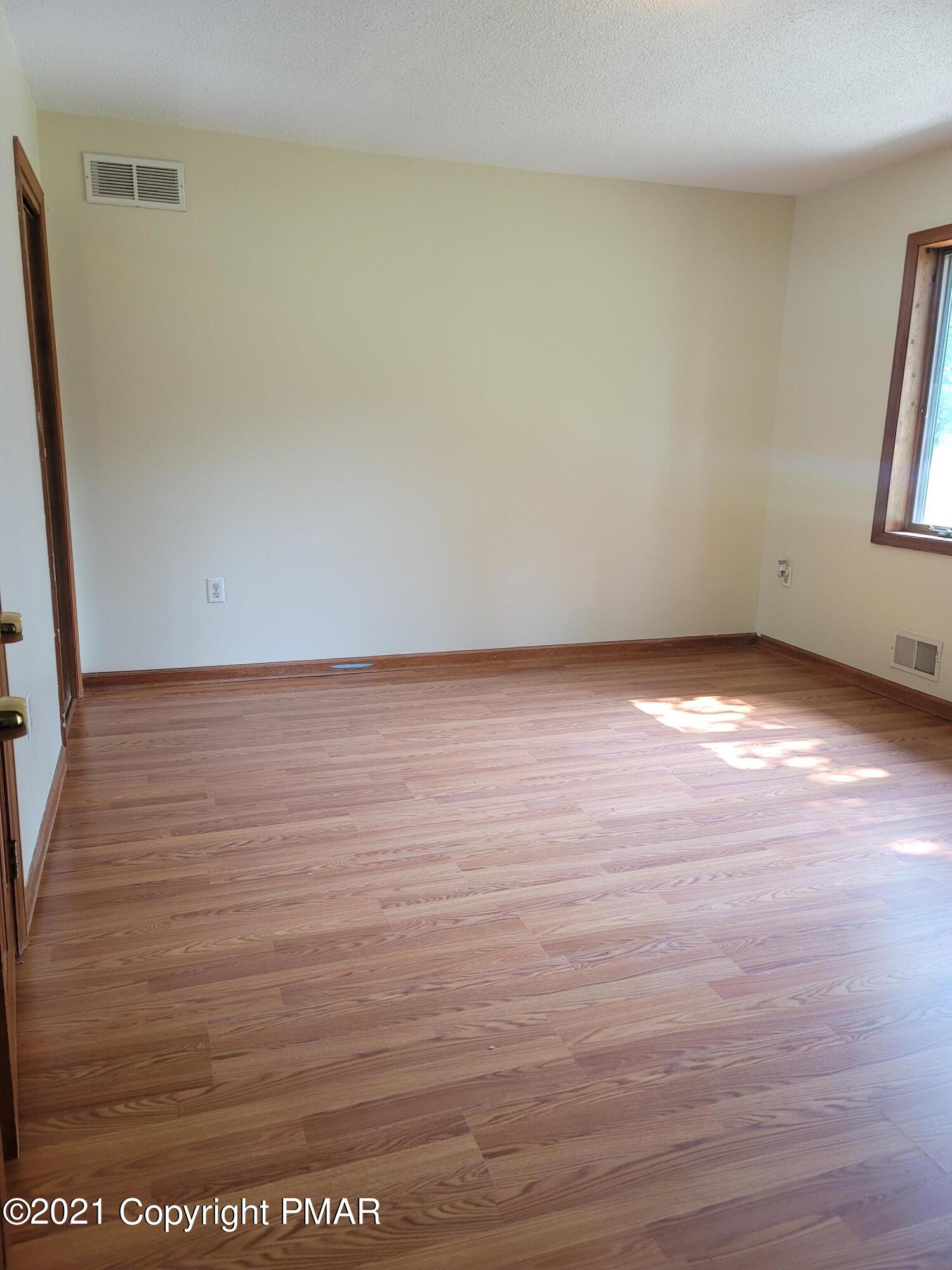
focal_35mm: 25
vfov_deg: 69.4
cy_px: 635
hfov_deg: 54.9
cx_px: 476
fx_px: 917
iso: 200
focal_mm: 7
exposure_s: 1/40
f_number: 1.8
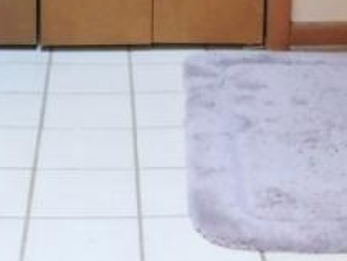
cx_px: 137
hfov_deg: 17.5
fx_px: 1124
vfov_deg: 12.2
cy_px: -203
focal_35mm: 112
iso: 500
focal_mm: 4
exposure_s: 1/8
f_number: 3
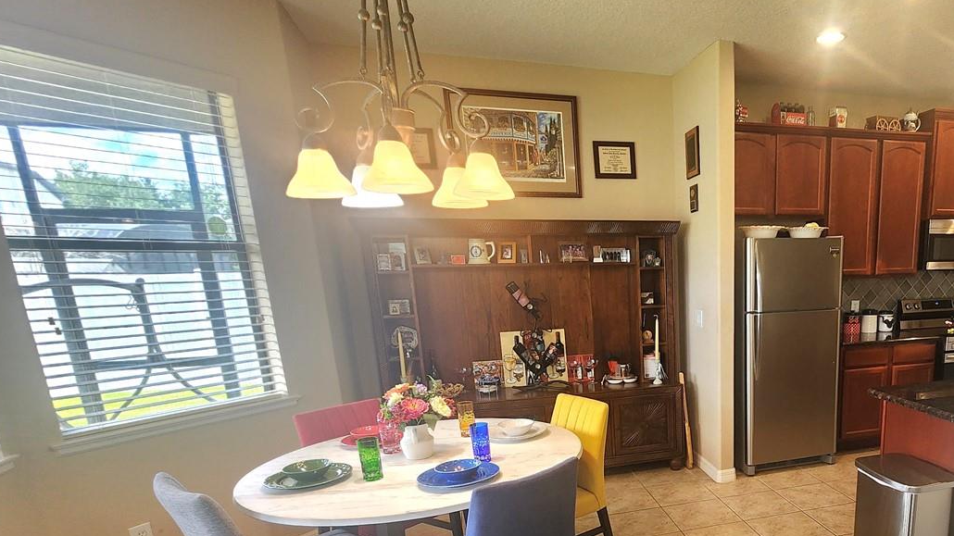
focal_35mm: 22
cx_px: 713
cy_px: 415
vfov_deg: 49.0
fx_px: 556
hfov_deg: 75.4
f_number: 2.2
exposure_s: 1/60.2
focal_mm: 2.2
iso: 160
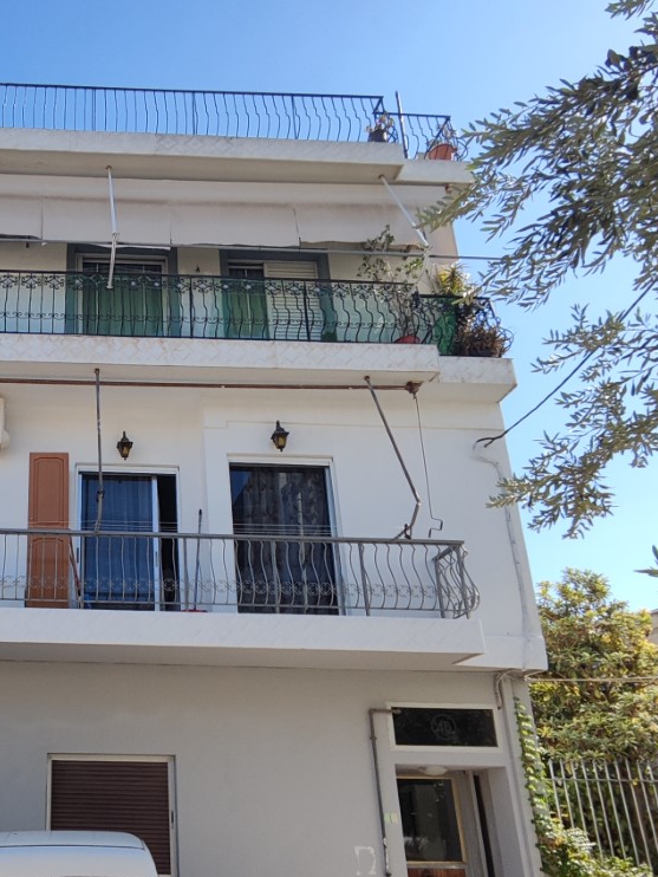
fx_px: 785
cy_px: 543
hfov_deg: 42.2
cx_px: 82
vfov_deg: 57.7
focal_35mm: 31
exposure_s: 1/1042
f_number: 2.2
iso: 50
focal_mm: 1.65
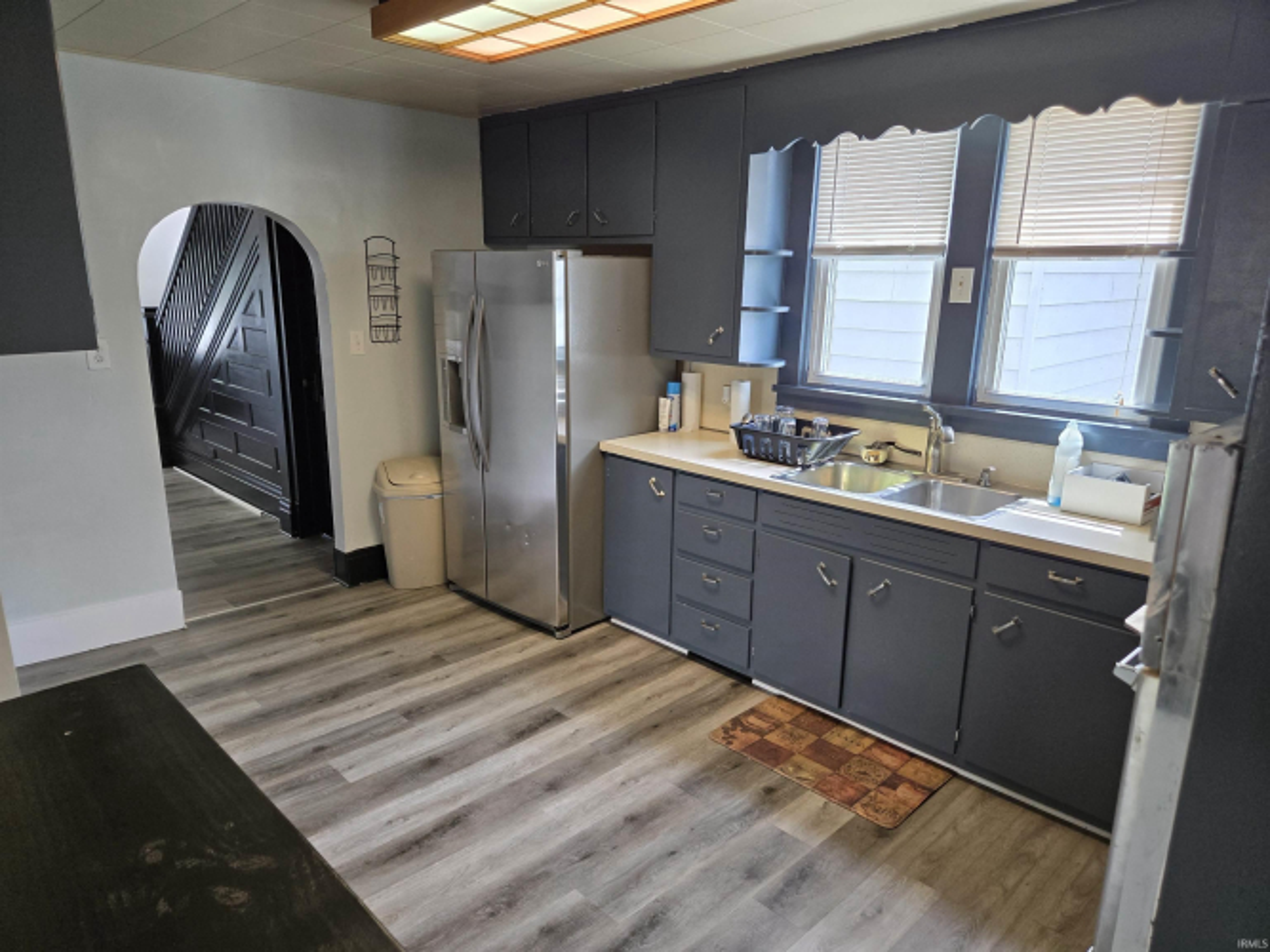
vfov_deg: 58.9
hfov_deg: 73.9
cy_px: 476
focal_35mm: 23
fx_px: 844
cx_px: 635
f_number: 1.8
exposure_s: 1/120
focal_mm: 5.4
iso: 250
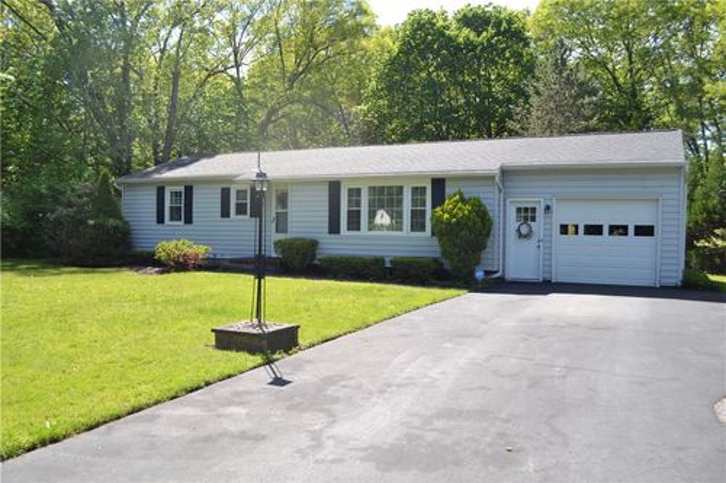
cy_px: 242
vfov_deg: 43.6
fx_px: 605
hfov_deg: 61.9
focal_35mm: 30
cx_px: 363
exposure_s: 1/160
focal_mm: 20
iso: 100
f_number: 6.3
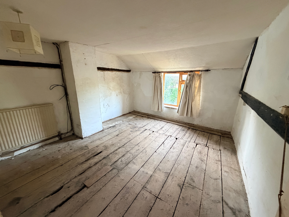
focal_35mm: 14
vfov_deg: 85.7
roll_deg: -0.6
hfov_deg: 102.1
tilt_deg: -15.1
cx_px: 144
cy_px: 108
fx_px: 117
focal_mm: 2.22
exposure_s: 1/60
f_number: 2.2
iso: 640
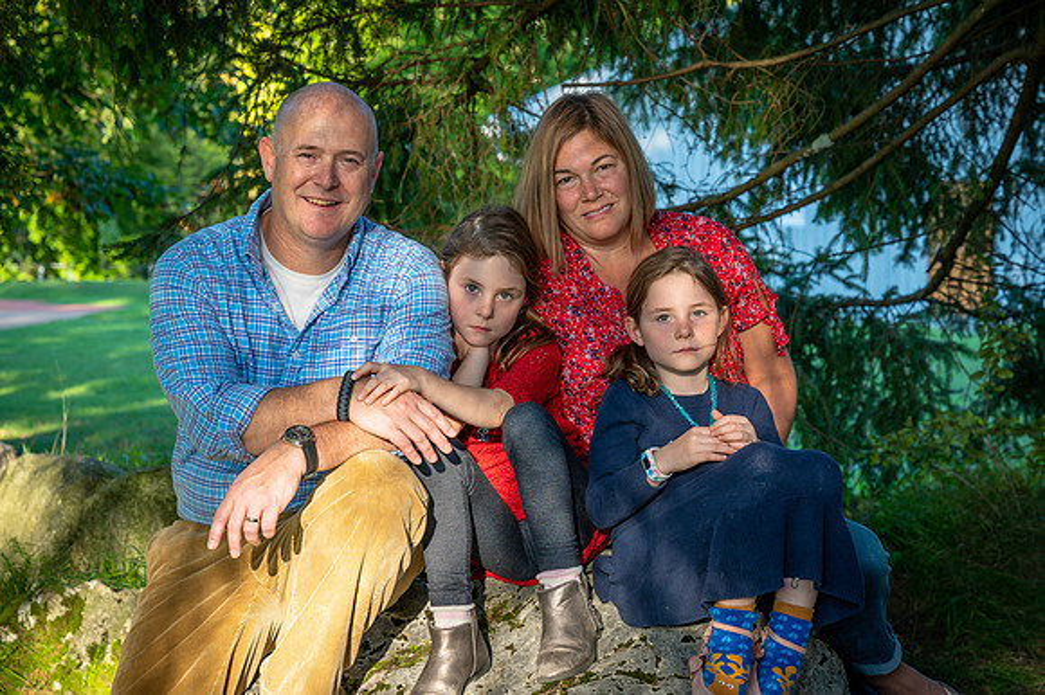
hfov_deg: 26.0
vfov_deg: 17.5
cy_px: 360
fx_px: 2265
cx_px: 536
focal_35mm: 78
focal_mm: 70
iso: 200
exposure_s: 1/160
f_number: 6.3
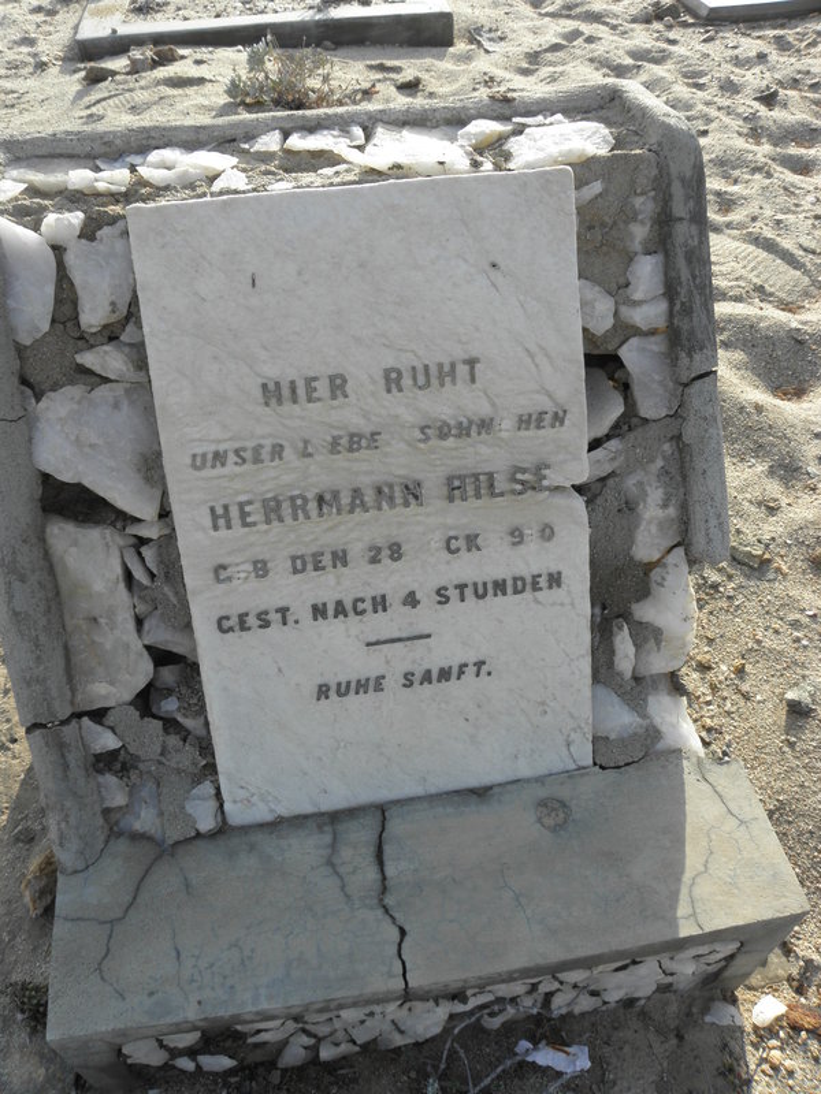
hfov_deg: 53.1
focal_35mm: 26
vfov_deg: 67.3
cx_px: 410
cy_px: 547
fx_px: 822
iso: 64
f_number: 5.6
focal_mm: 4.6
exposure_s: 1/125
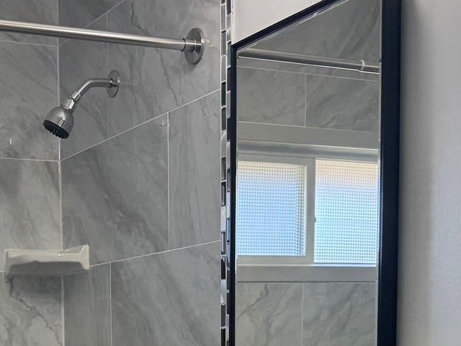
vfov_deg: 18.7
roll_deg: +0.8
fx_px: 985
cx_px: 53
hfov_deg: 25.6
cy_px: 430
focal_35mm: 74
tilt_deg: -6.0
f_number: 1.78
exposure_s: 1/131
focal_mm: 6.76
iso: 100
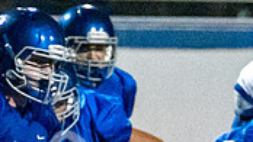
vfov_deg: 0.7
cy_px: 241
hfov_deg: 1.3
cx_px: 233
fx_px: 10911
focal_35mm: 1626
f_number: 4
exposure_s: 1/800
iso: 16000
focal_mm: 178
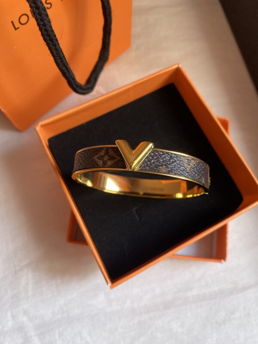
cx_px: 129
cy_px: 172
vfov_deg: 69.4
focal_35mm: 25
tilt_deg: -72.1
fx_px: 248
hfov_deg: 54.9
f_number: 1.8
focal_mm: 4.25
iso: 100
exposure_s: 1/121
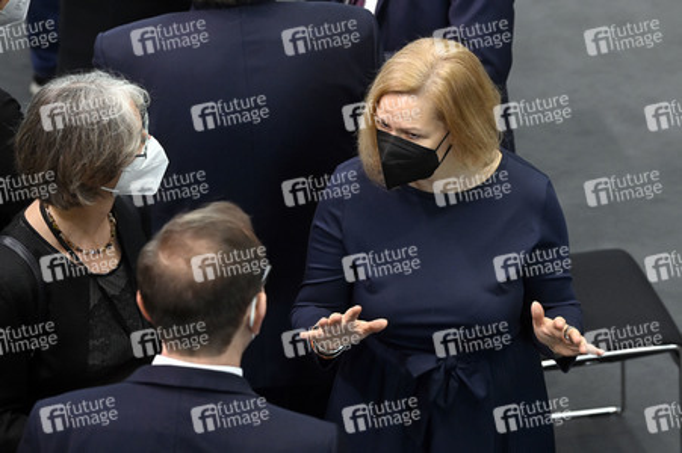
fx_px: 3218
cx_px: 341
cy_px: 226
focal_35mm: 170
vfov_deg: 8.1
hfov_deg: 12.1
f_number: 5.6
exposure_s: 1/400
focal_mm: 170
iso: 8000
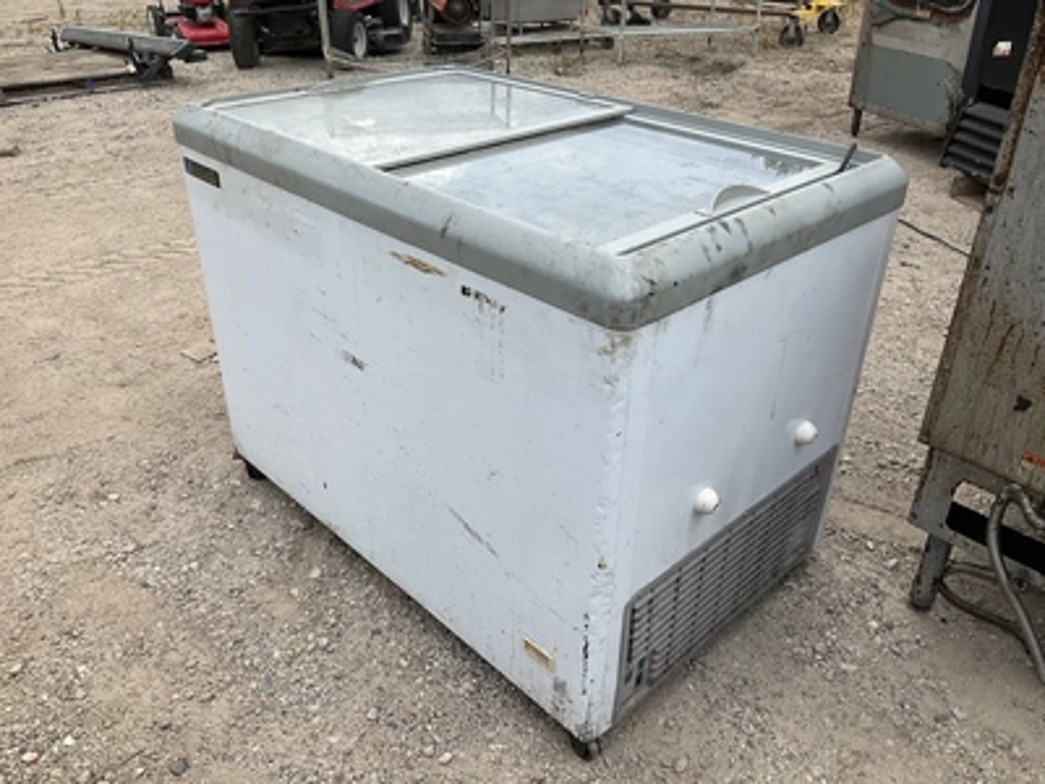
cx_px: 522
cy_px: 392
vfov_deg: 48.2
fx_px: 875
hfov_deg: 61.7
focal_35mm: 29
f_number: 1.8
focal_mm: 3
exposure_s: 1/1311
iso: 25
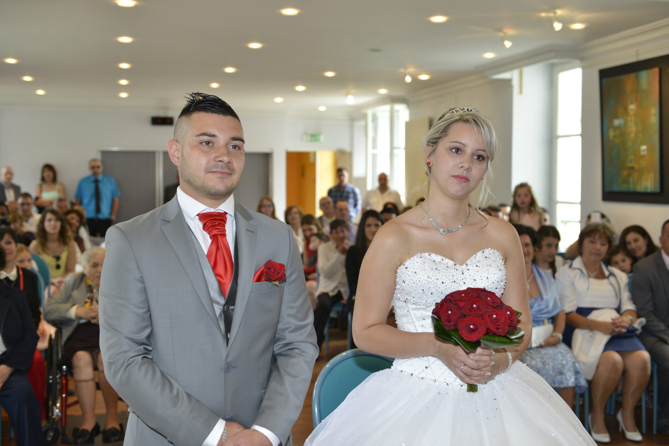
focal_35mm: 44
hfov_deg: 44.5
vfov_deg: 30.5
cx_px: 334
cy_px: 223
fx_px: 818
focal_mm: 44
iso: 800
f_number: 3.5
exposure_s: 1/200
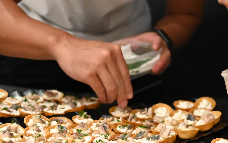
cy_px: -30
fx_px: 634
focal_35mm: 102
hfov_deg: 19.5
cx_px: 250
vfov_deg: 12.5
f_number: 2.8
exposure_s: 1/125
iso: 10000
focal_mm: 38
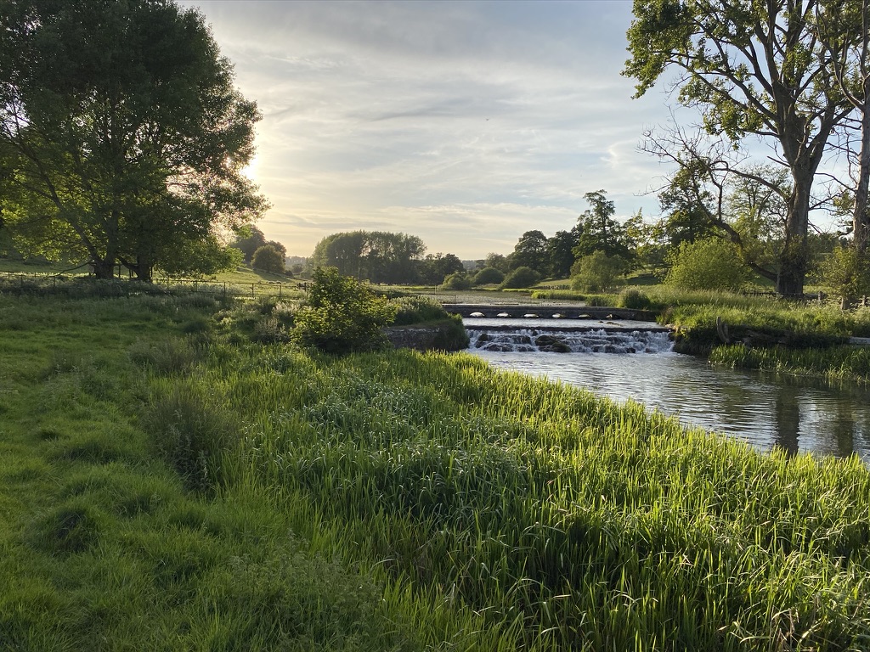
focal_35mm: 26
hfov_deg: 67.3
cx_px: 435
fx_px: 653
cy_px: 326
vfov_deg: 53.1
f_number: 1.8
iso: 32
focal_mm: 4.25
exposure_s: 1/2967
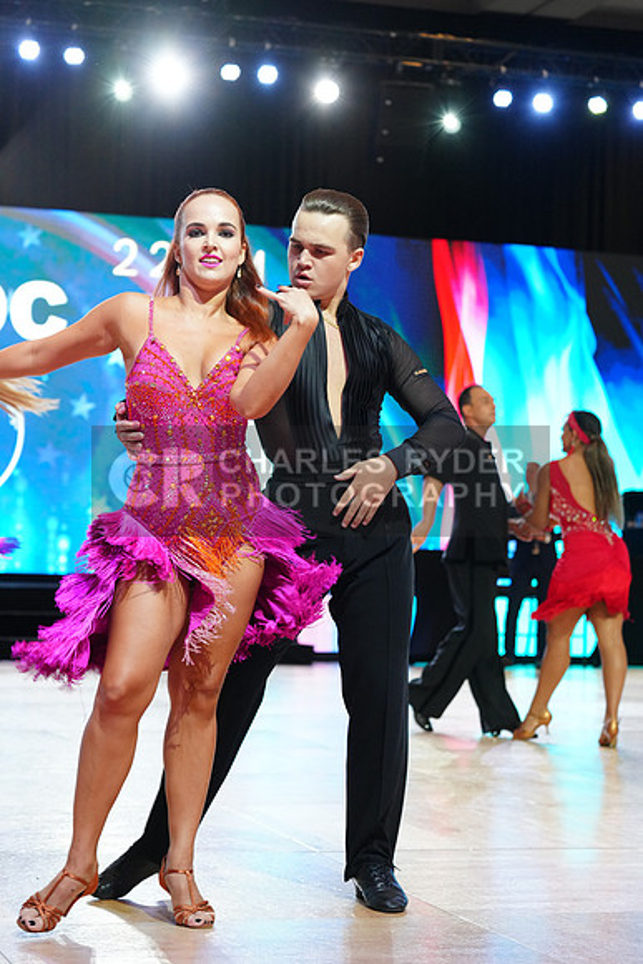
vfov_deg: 26.0
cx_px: 322
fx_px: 2088
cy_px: 482
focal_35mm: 78
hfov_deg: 17.5
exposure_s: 1/250
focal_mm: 78
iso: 2500
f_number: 4
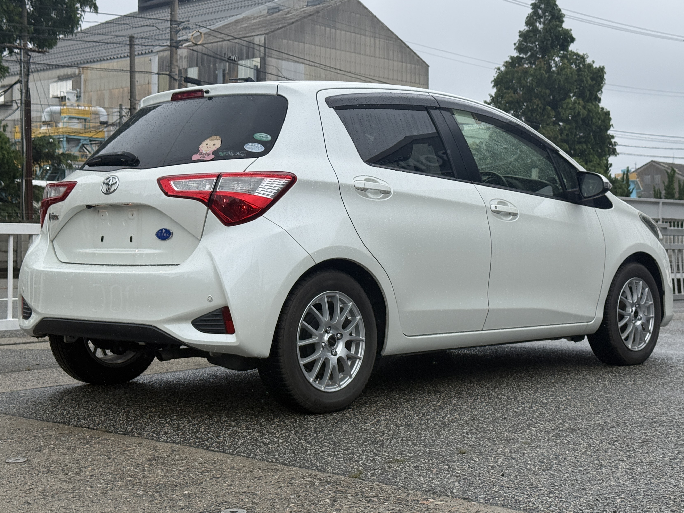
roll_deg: +0.2
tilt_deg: +0.9
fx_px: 1146
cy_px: 216
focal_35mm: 58
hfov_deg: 33.2
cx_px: 339
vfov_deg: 25.2
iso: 64
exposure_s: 1/2976
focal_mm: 6.76
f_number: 1.78
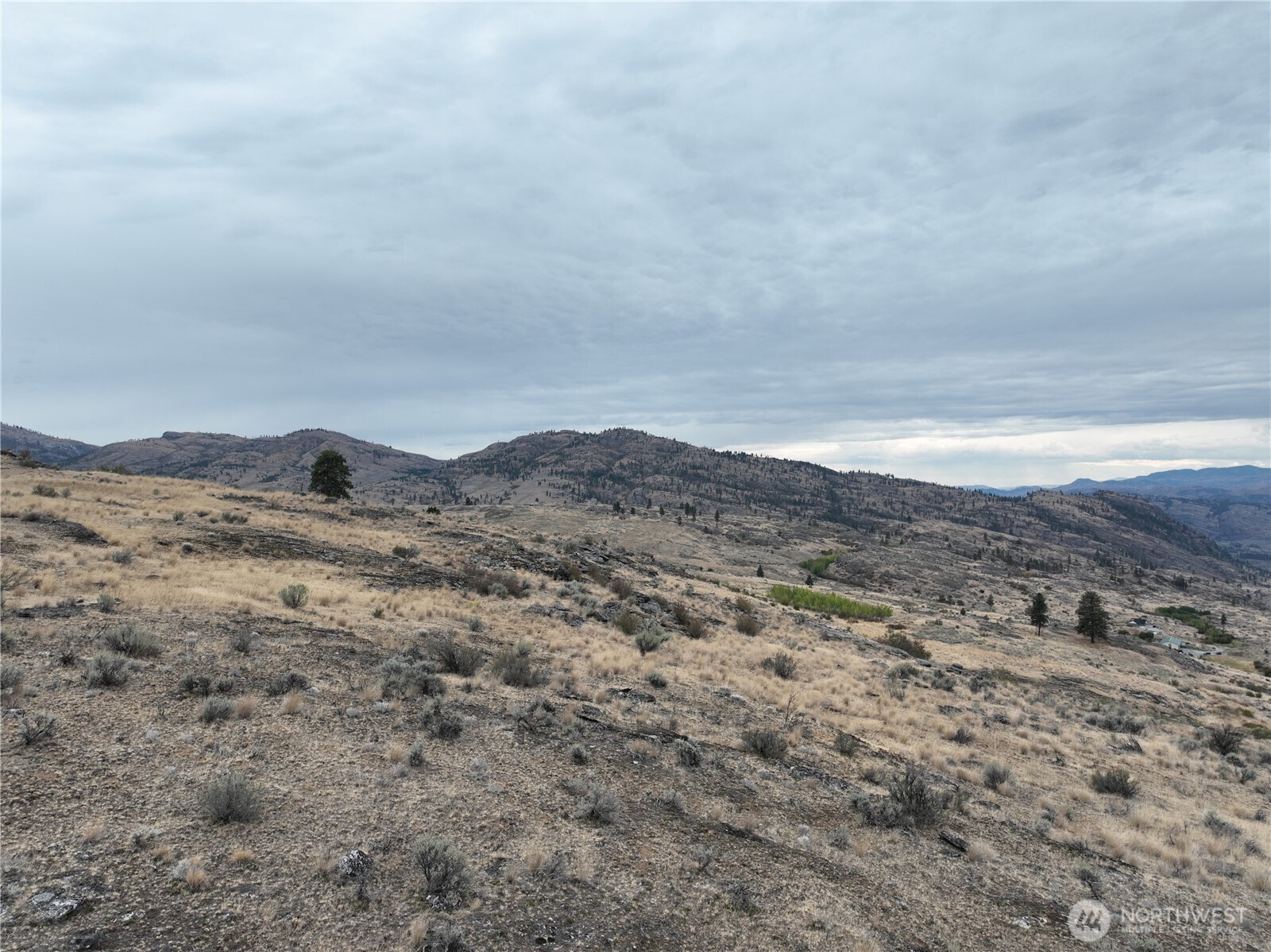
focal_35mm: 24
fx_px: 881
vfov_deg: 56.8
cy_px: 476
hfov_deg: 71.6
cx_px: 636
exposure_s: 1/640
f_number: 2.8
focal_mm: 12.29
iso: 100
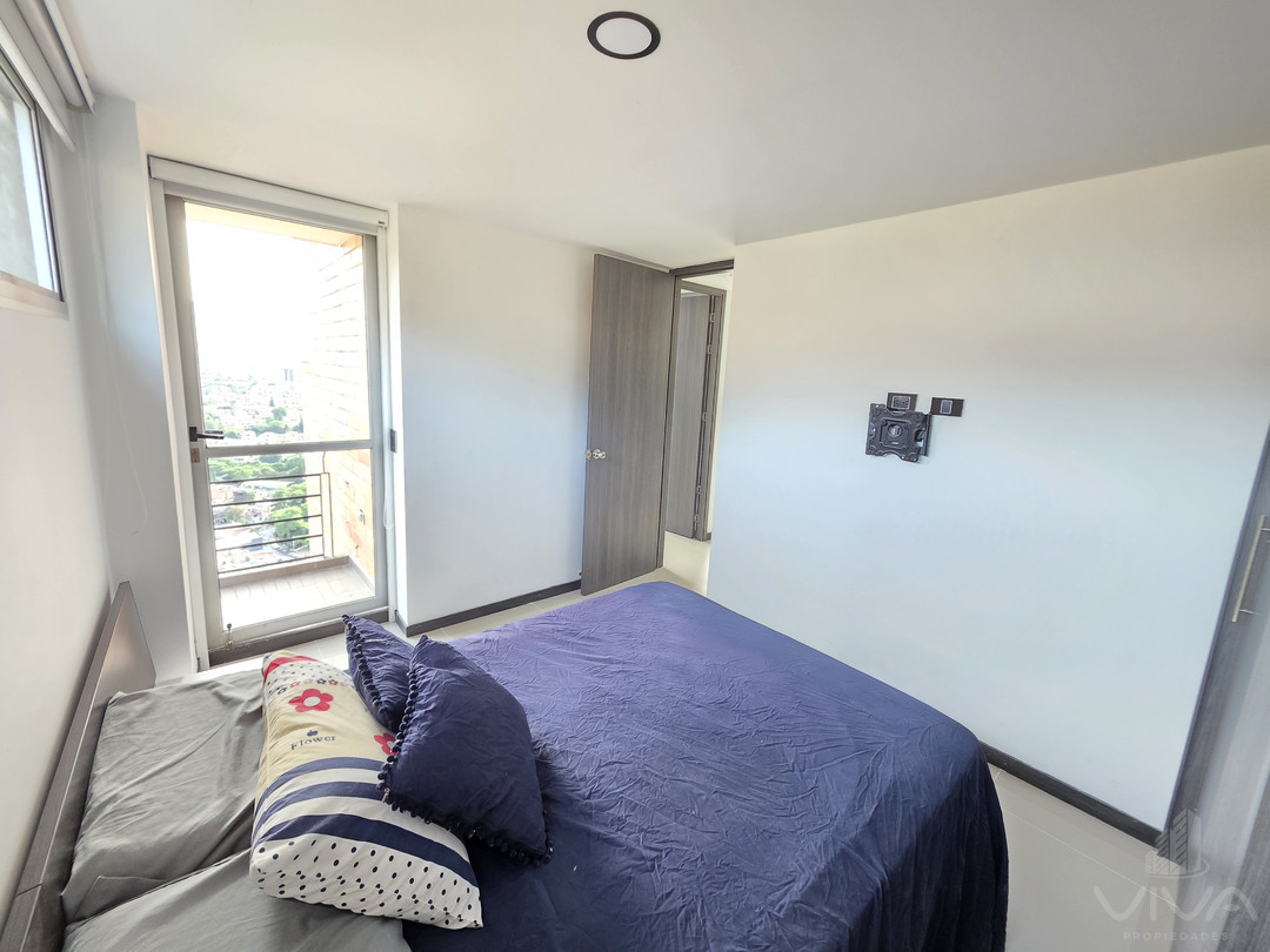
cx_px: 635
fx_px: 477
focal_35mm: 13
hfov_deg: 106.2
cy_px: 476
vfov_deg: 89.9
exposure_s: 1/60
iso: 320
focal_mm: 2.2
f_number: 1.9
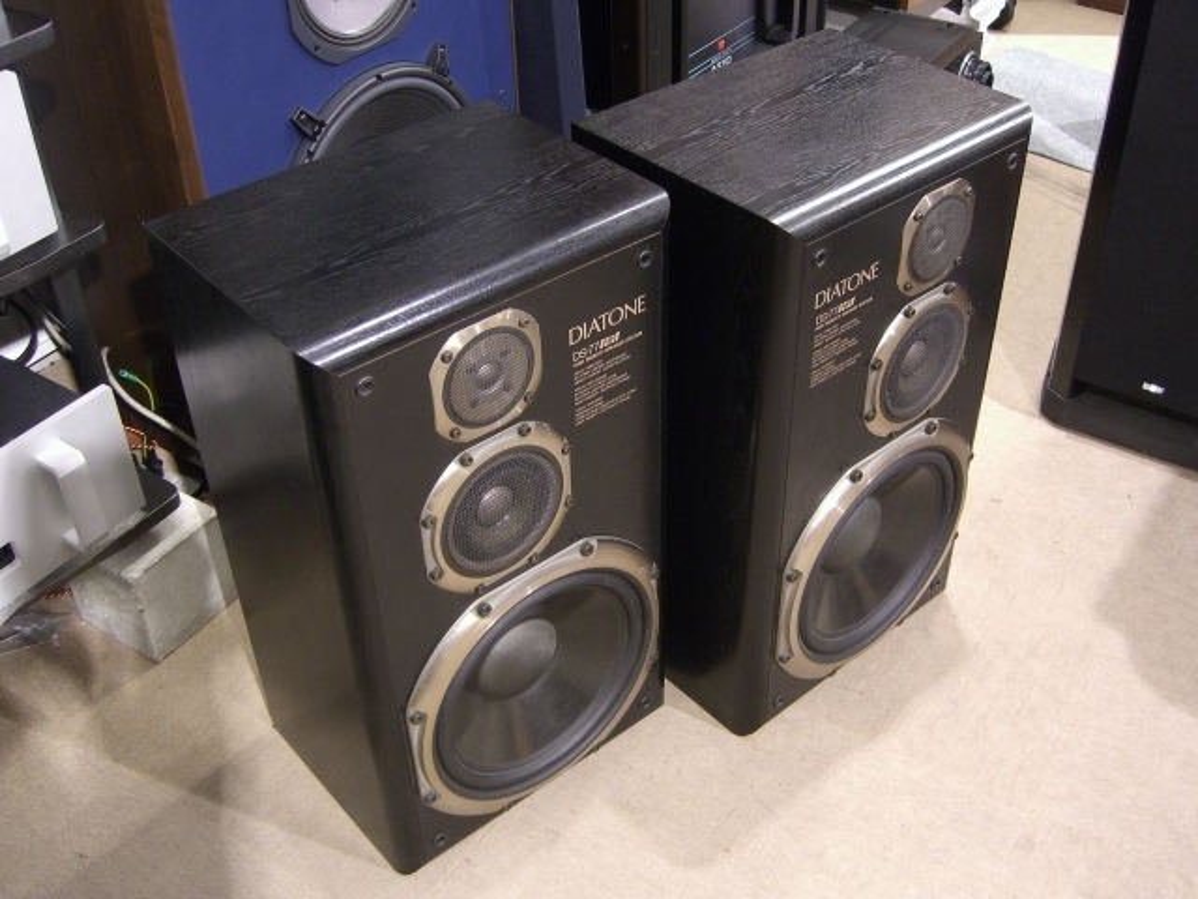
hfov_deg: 49.0
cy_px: 450
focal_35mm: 38
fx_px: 1315
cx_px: 599
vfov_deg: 37.7
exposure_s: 1/8
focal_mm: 7.9
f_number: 2.8
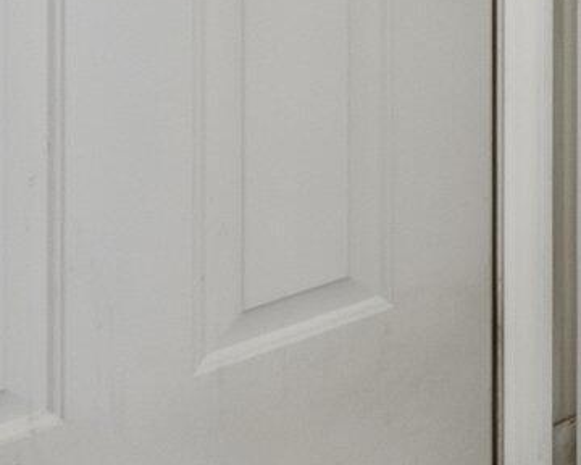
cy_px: -471
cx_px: 917
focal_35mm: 80
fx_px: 1376
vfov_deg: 15.3
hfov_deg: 20.0
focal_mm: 15
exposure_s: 1/30
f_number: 7.1
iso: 800
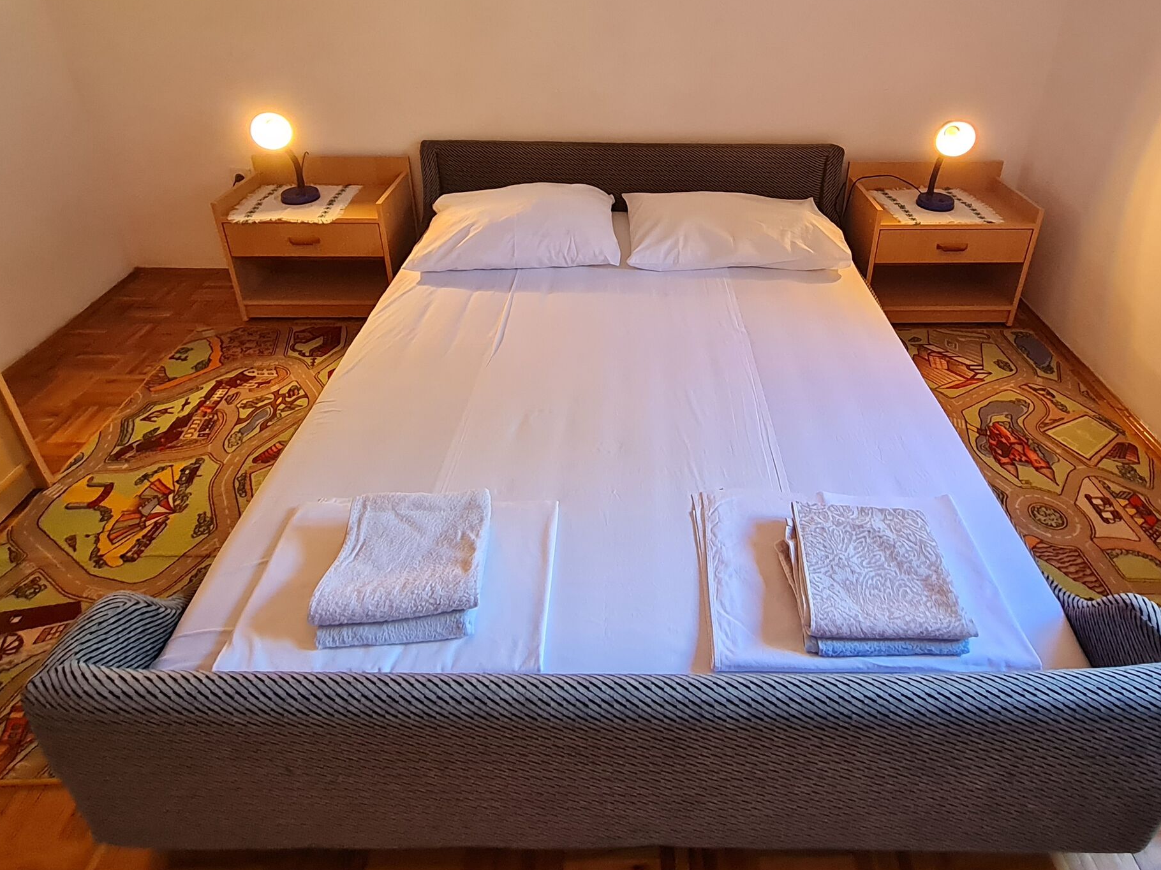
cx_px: 639
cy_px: 252
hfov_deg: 81.5
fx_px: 671
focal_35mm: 20
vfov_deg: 63.3
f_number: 2.2
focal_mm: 1.74
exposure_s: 1/50
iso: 320
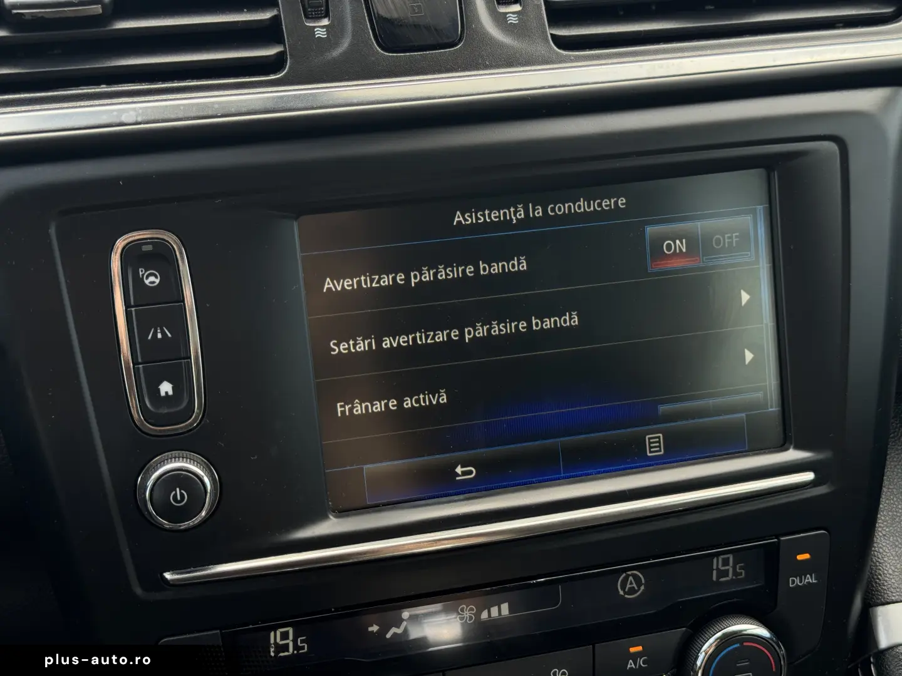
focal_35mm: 48
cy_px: 338
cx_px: 451
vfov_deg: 30.3
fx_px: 1251
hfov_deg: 39.7
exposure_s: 1/194
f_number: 1.78
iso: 64
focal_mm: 6.76
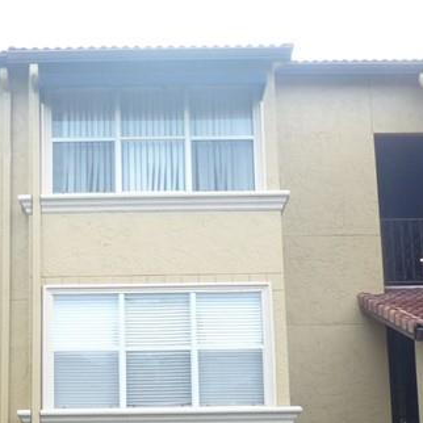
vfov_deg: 19.2
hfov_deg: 19.2
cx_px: 122
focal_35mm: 90
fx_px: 1244
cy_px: 300
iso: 100
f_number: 4
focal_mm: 5.2
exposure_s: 1/100
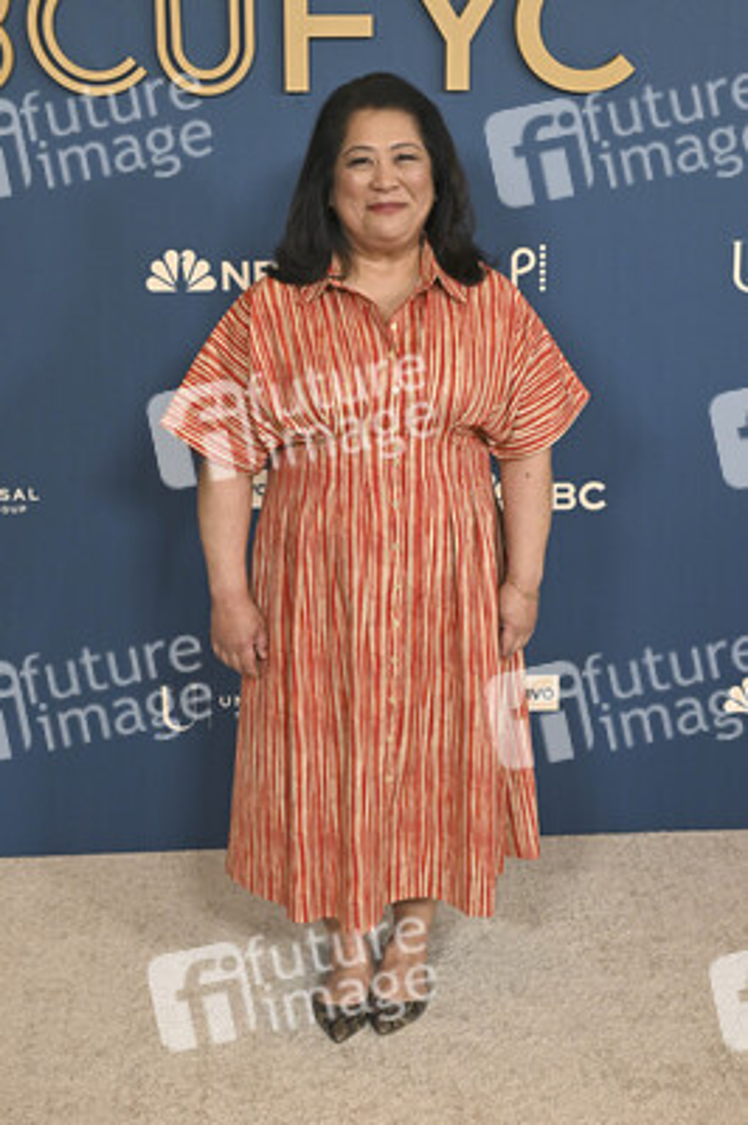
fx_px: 1530
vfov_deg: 40.4
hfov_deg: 27.5
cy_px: 562
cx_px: 374
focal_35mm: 49
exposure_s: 1/320
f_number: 5.6
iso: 2000
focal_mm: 49
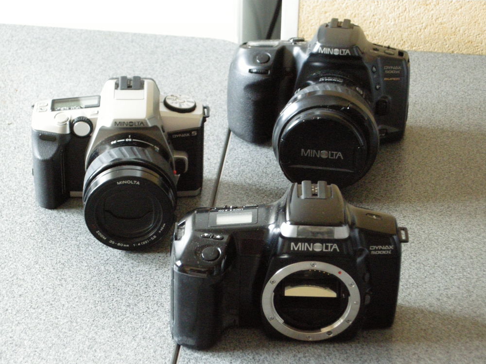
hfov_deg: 19.4
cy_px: 182
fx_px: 1418
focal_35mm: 101
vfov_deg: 14.6
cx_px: 243
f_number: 4.7
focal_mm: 21.5
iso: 800
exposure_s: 1/7
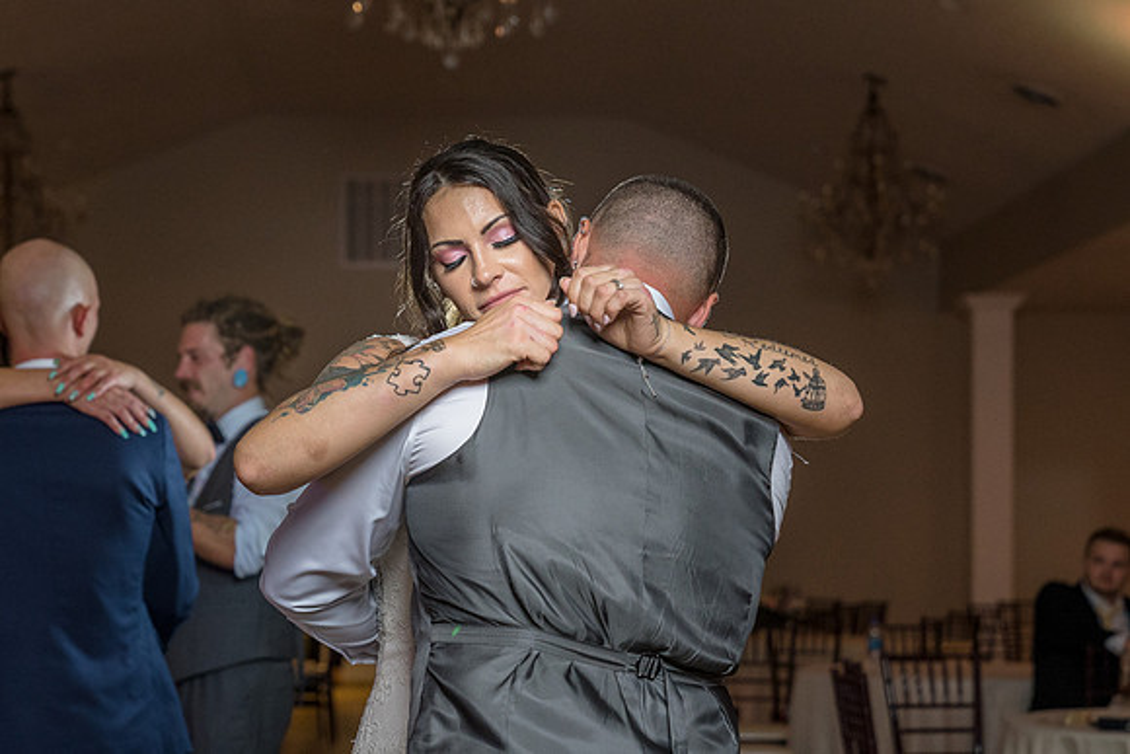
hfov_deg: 23.5
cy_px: 479
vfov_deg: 15.8
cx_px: 500
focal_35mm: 87
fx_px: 2716
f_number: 4
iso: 2000
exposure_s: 1/200
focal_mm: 59
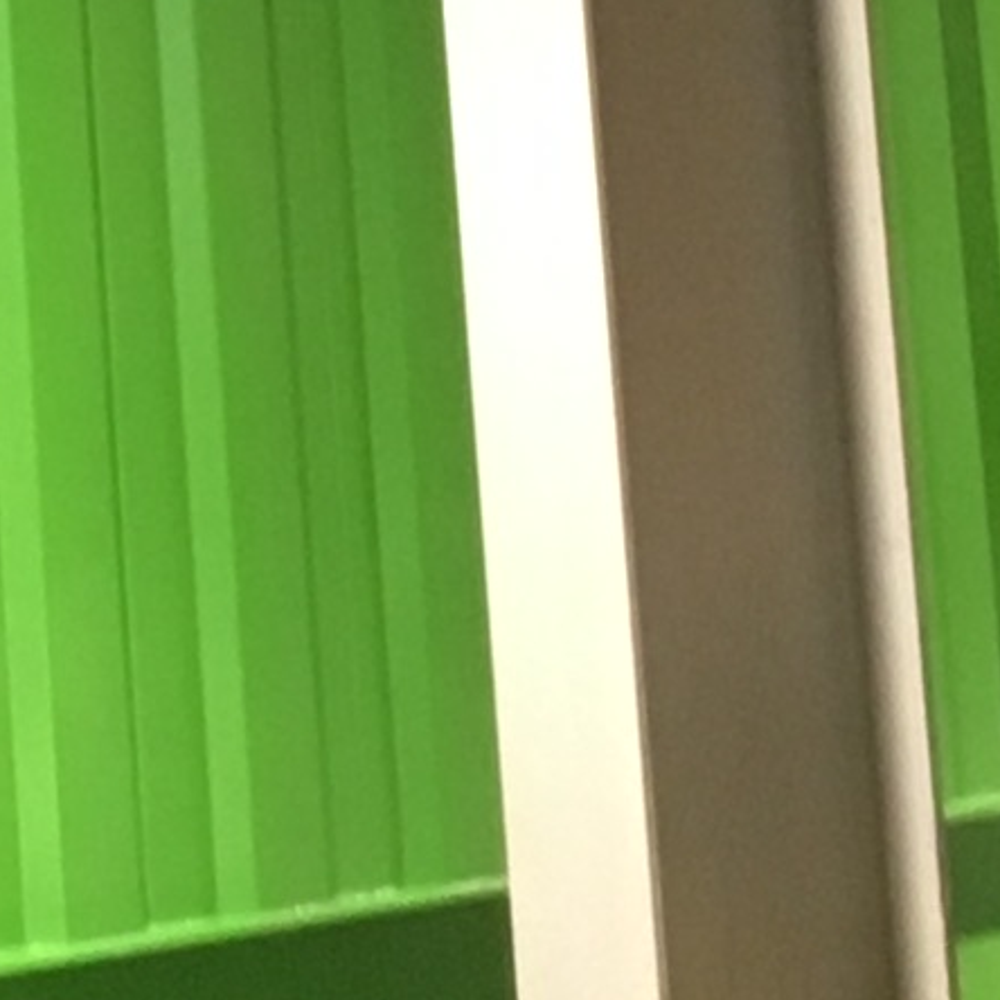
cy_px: -1863
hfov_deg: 7.2
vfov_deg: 6.9
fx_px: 7615
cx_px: -1142
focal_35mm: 233
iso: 160
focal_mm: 4.15
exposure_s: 1/33
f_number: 2.2
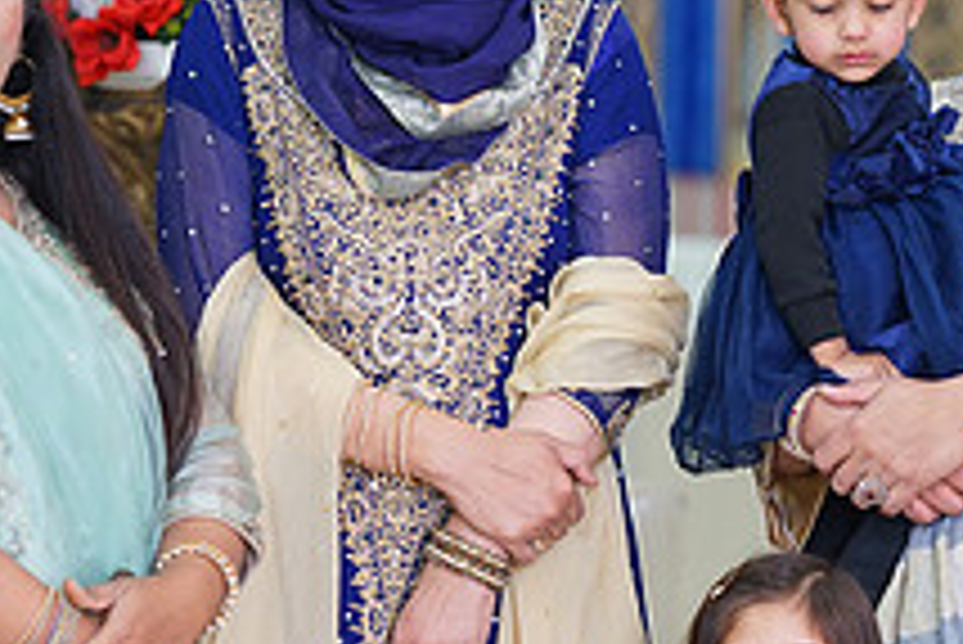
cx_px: 752
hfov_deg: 8.9
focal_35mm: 230
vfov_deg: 6.0
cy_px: 457
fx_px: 6156
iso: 400
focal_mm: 85
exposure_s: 1/160
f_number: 2.5
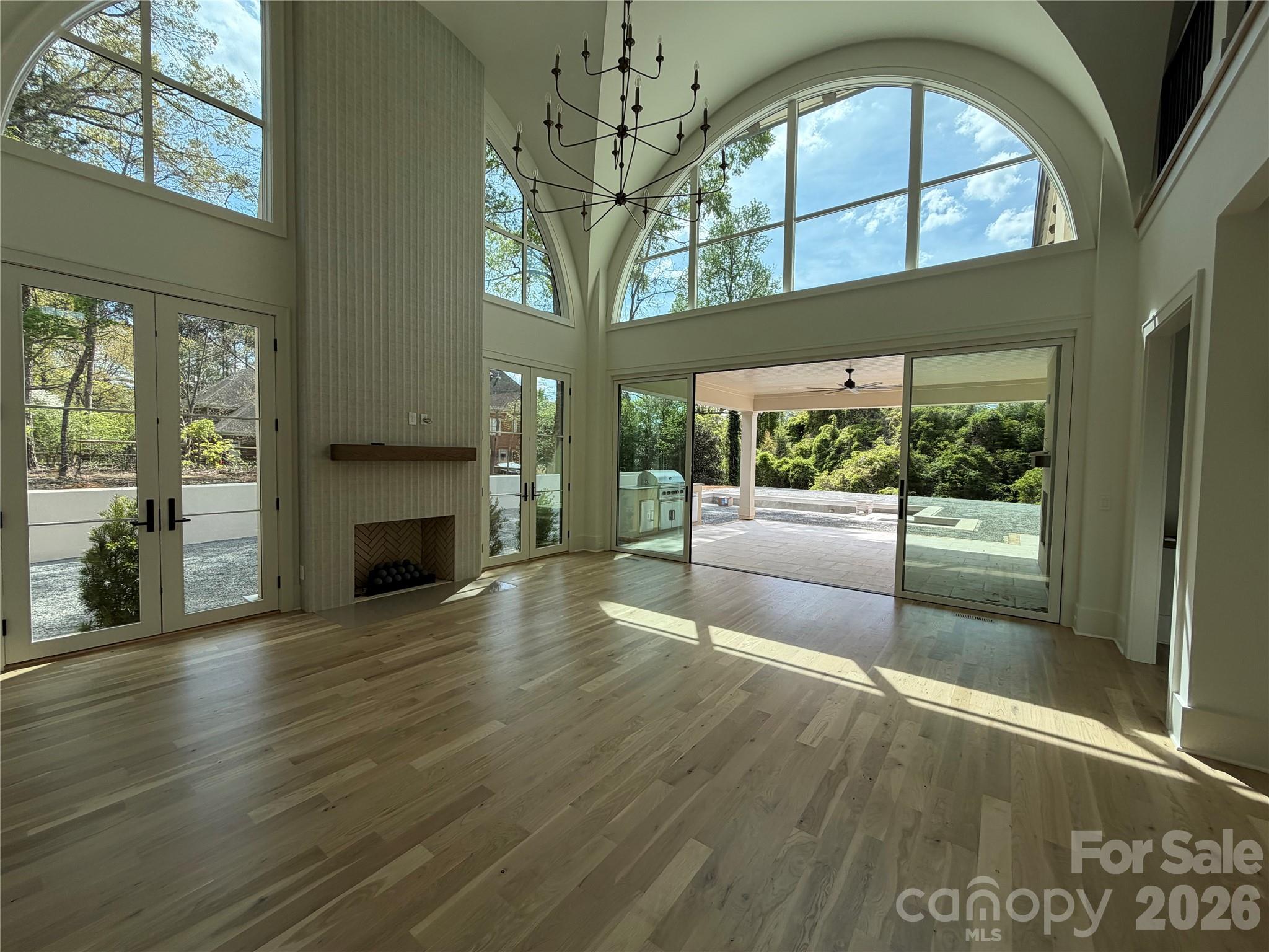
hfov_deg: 102.1
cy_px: 476
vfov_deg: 85.7
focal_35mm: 14
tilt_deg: -3.8
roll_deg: -0.2
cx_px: 634
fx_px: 513
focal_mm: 2.22
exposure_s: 1/502
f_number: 2.2
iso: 40
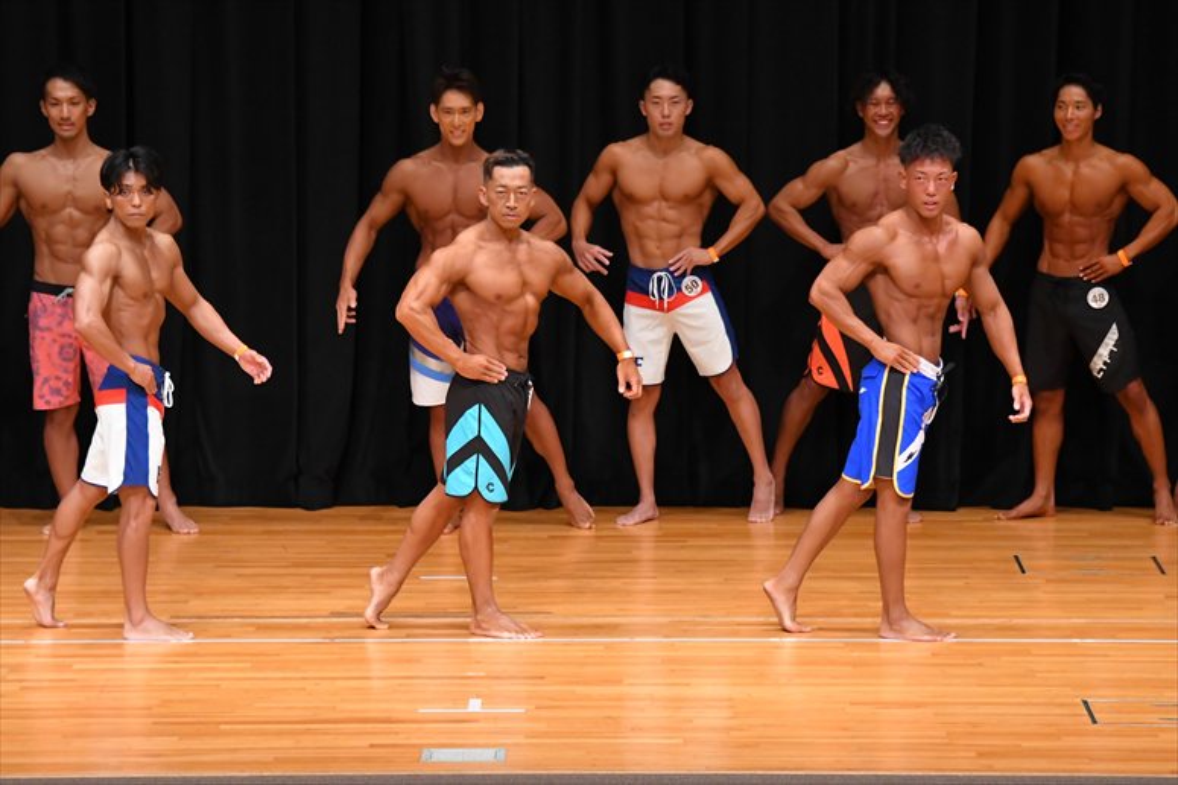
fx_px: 7097
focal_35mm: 217
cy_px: 392
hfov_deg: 9.5
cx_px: 589
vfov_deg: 6.3
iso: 4000
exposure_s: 1/400
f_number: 5.6
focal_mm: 145
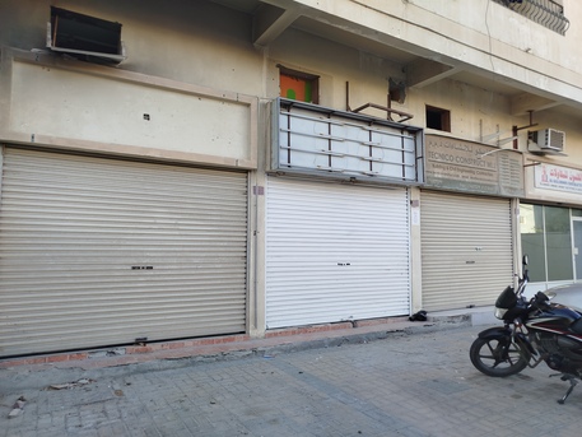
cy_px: 218
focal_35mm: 24
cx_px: 291
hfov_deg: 71.6
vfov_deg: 56.8
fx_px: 404
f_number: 1.7
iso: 50
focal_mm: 5.31
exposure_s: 1/129
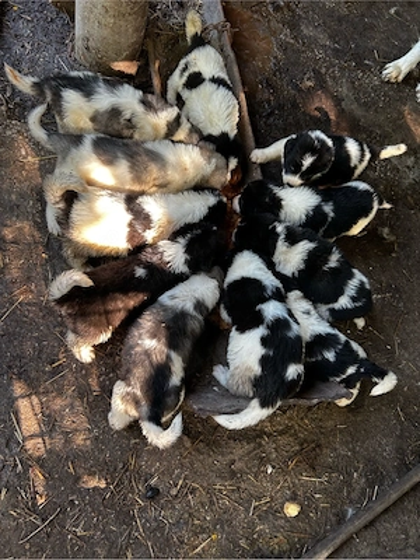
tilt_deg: -63.2
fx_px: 421
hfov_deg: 53.1
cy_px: 280
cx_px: 210
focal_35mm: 26
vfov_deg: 67.3
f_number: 1.5
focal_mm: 5.7
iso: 80
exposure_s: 1/121
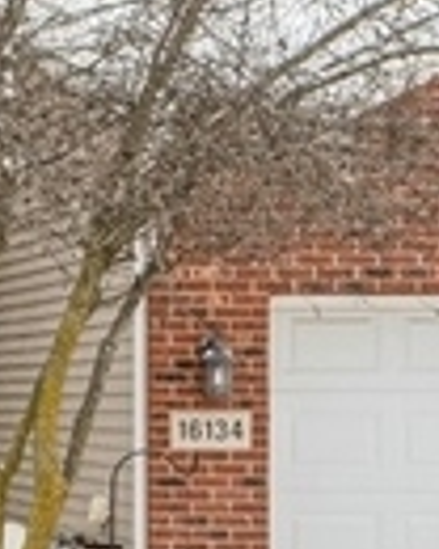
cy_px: -70
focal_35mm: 139
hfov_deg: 9.1
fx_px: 2257
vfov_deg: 13.6
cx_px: -840
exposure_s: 1/500
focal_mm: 20
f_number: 9
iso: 200
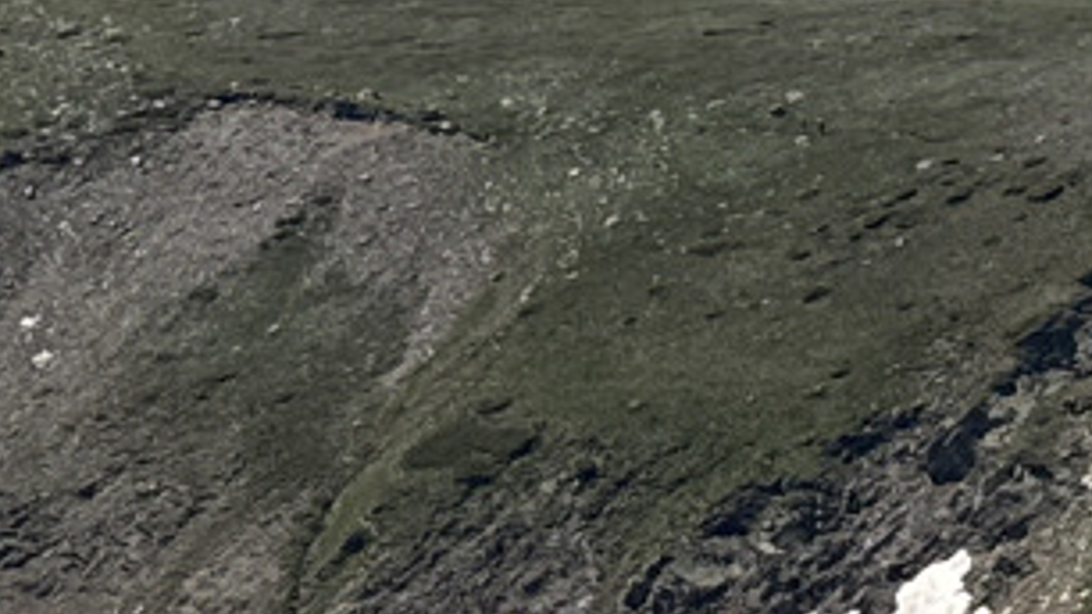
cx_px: 2416
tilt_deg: -2.9
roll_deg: +2.7
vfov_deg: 7.1
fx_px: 4951
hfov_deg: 11.0
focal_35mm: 171
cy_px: 7
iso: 80
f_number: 1.78
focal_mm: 6.76
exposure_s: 1/5814
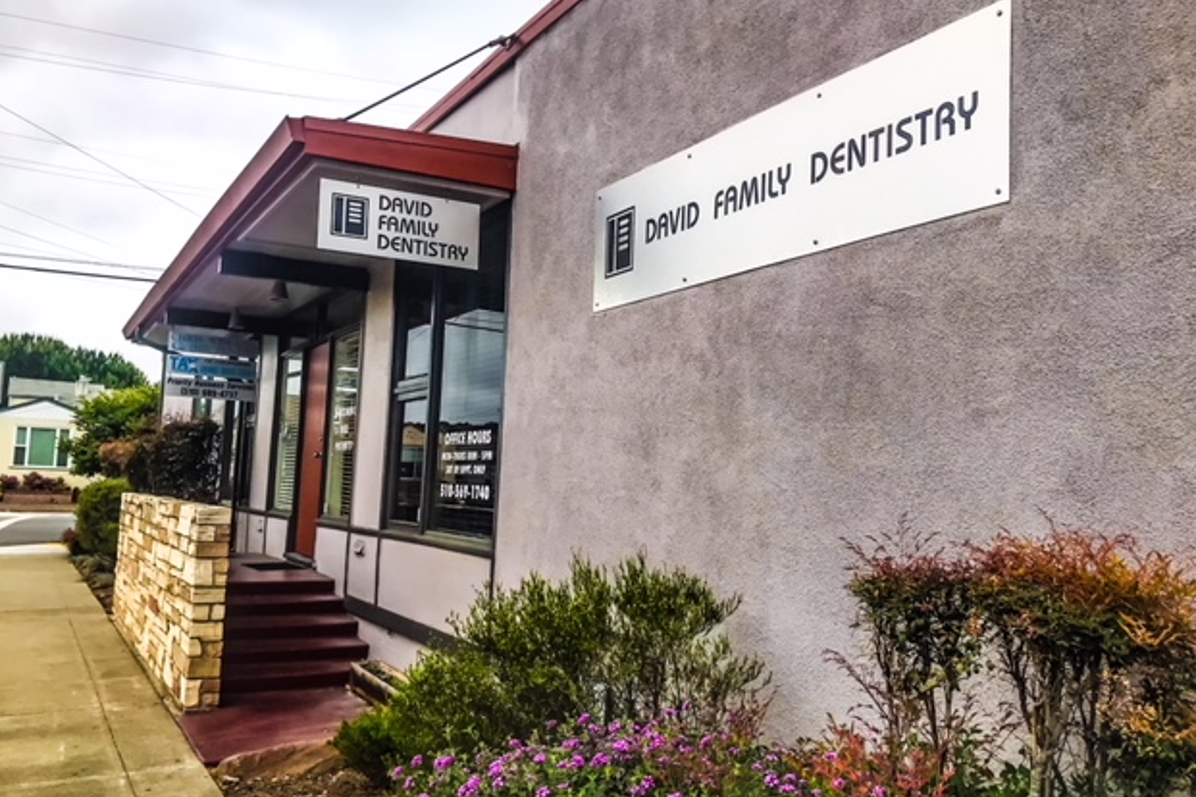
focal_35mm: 30
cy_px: 414
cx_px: 614
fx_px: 997
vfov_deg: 43.6
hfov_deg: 61.9
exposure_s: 1/1312
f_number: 1.8
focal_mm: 3.99
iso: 20
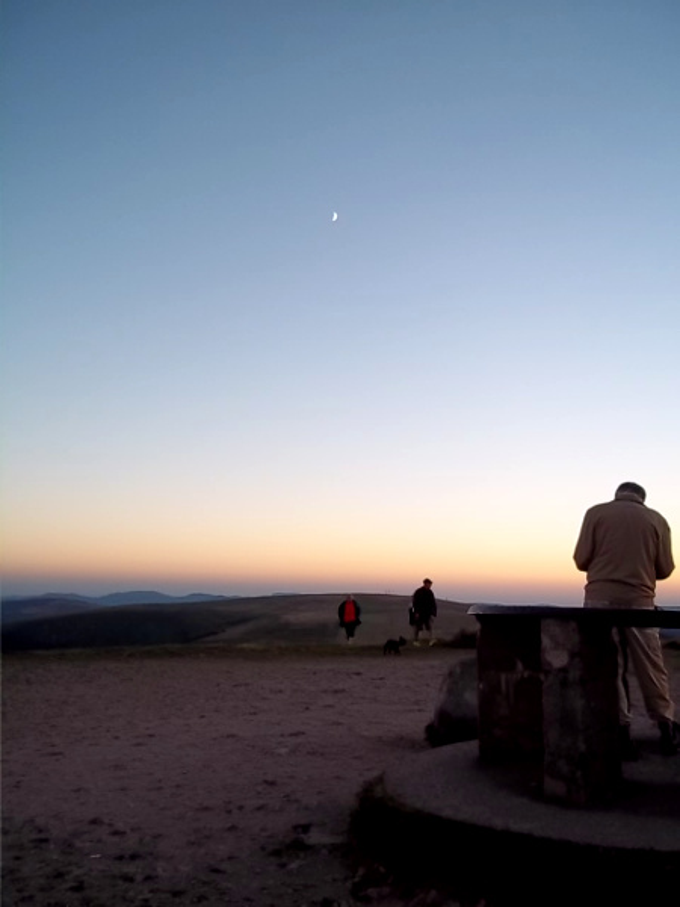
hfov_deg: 39.7
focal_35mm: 36
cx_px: 340
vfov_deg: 51.4
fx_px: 943
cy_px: 454
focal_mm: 6.5
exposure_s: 1/80
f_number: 3.1
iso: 80
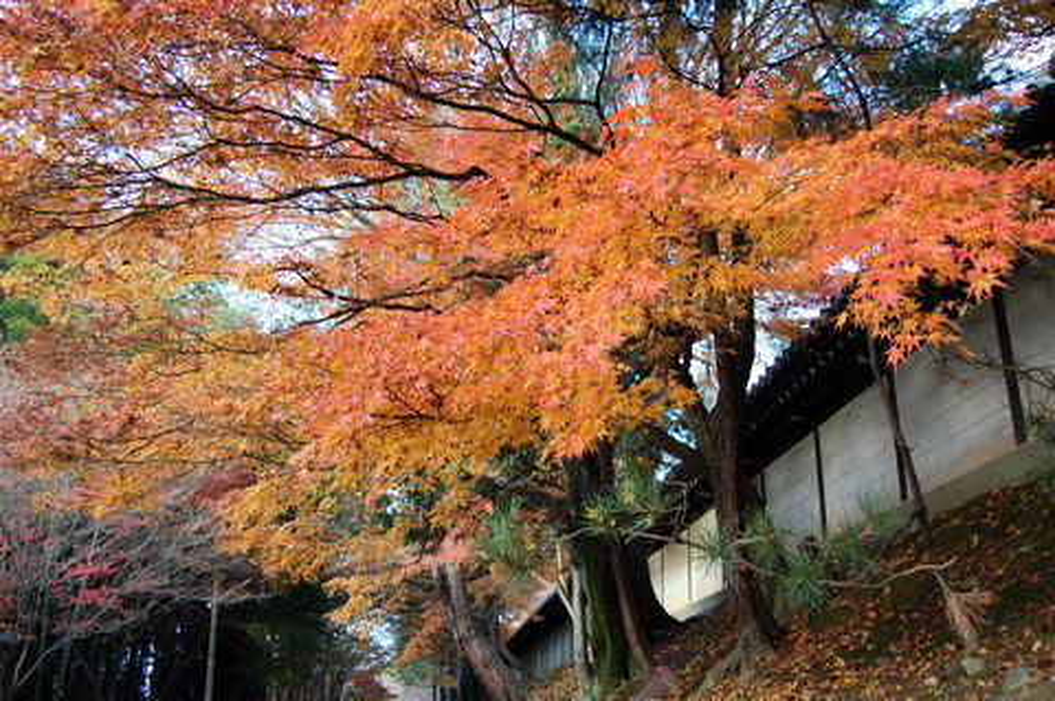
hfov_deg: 62.0
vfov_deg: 43.5
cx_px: 528
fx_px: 878
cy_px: 350
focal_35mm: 30
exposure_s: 1/60
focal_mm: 20
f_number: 4
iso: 400
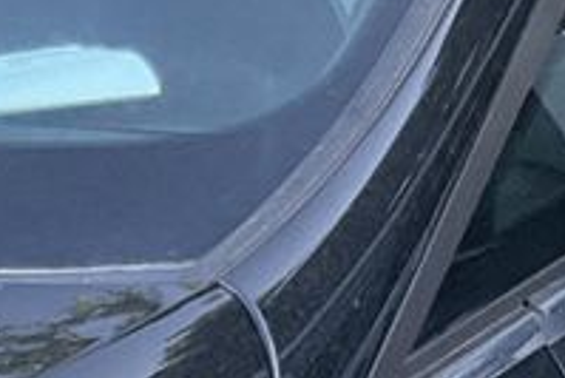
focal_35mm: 182
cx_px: -446
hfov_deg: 10.6
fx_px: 2858
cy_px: 1205
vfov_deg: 6.7
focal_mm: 3
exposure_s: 1/122
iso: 50
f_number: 1.8
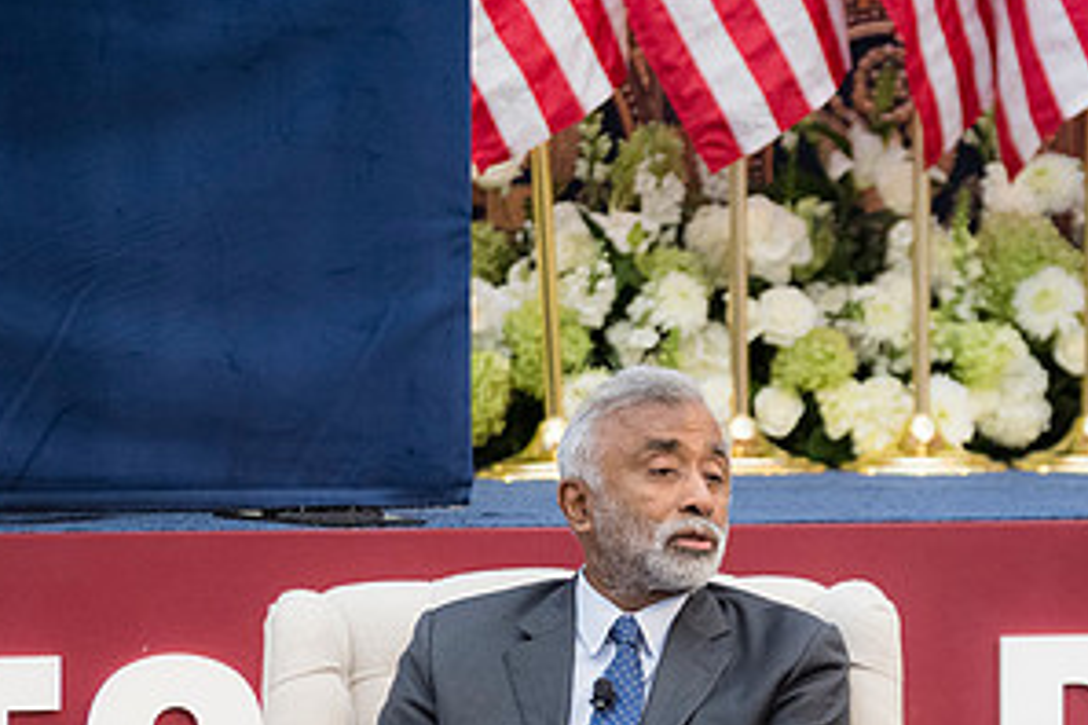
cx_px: 773
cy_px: 657
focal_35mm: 244
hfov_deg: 8.4
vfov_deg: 5.6
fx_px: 7374
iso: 1400
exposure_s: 1/400
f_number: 4.8
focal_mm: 125
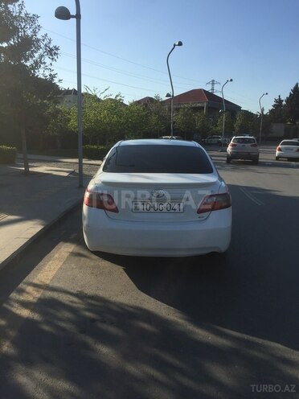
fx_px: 334
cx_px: 150
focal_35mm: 29
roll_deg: -1.8
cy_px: 200
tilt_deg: -9.1
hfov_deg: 48.2
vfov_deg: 61.7
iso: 32
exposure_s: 1/1799
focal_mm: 4.15
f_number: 2.2
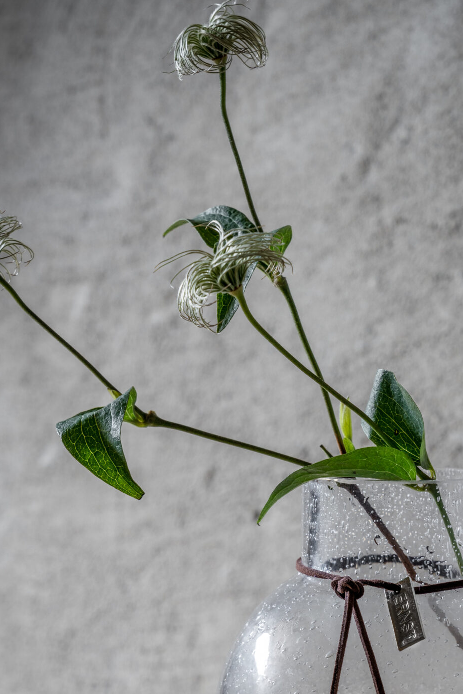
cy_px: 517
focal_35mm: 124
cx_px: 286
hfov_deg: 11.1
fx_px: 2392
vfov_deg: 16.4
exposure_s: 1.6
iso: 200
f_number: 8
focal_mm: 67
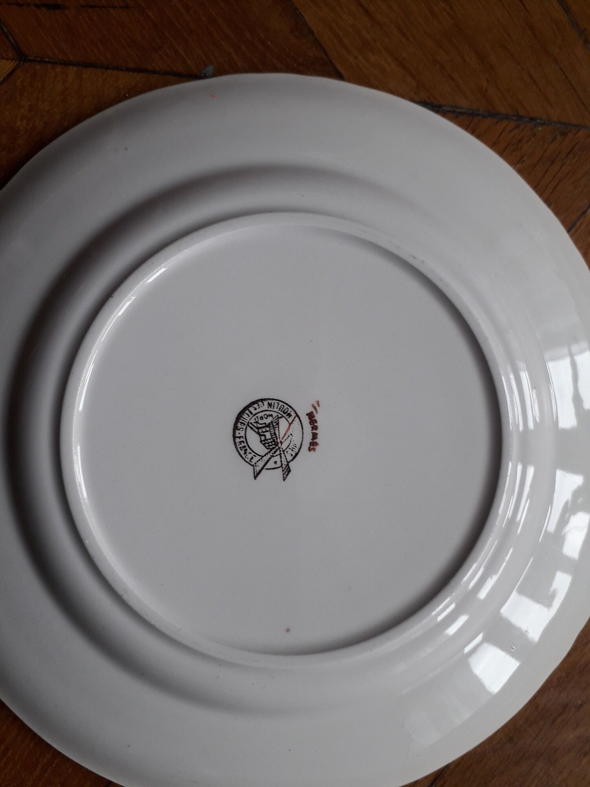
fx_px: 614
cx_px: 295
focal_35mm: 27
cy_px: 394
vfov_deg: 65.3
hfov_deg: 51.4
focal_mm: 3.6
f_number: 1.9
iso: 40
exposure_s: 1/50
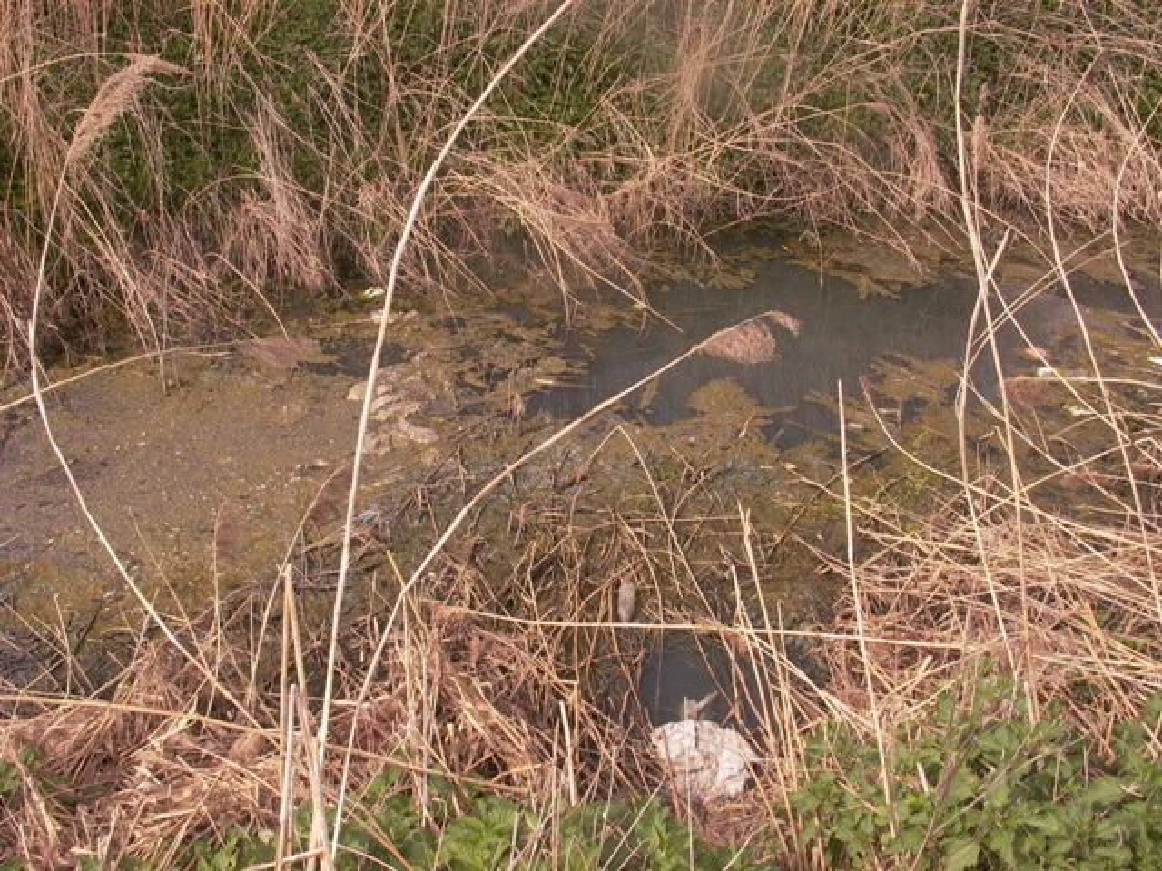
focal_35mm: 33
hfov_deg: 55.4
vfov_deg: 42.9
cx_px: 581
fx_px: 1108
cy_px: 436
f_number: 5.35
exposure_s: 1/435
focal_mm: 7.13
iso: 100
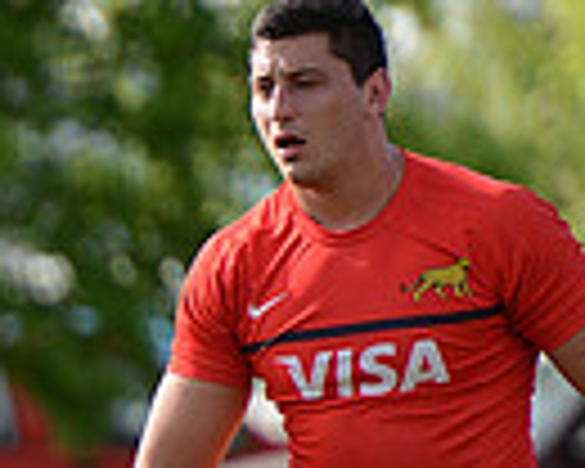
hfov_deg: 1.7
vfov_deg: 1.4
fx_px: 19565
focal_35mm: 1130
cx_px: -554
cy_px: 713
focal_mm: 270
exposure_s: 1/800
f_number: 4
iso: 400
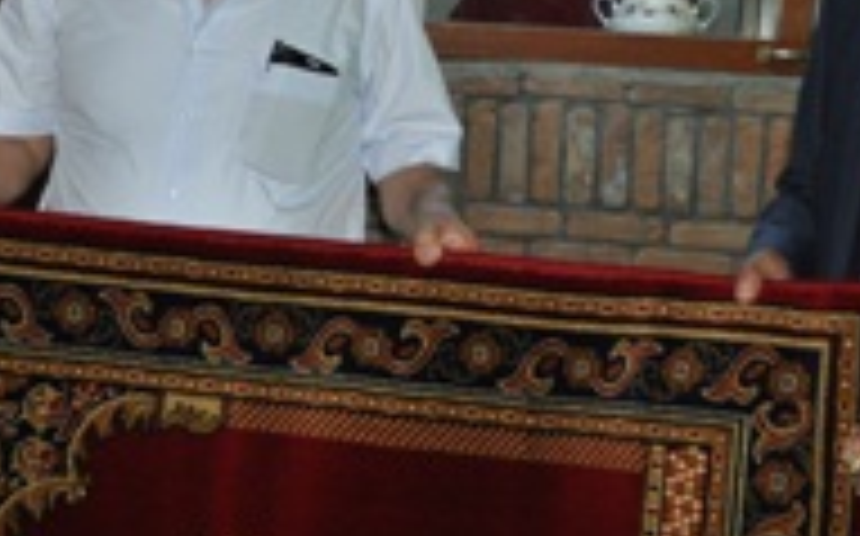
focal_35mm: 79
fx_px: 1850
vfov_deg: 16.4
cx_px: 351
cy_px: 135
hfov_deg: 26.1
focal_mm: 22
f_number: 3.8
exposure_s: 1/60
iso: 800
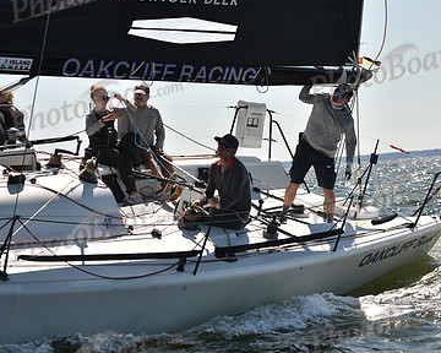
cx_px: 247
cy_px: 150
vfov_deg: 12.7
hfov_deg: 15.9
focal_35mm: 121
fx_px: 1579
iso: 250
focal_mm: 80
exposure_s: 1/800
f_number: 5
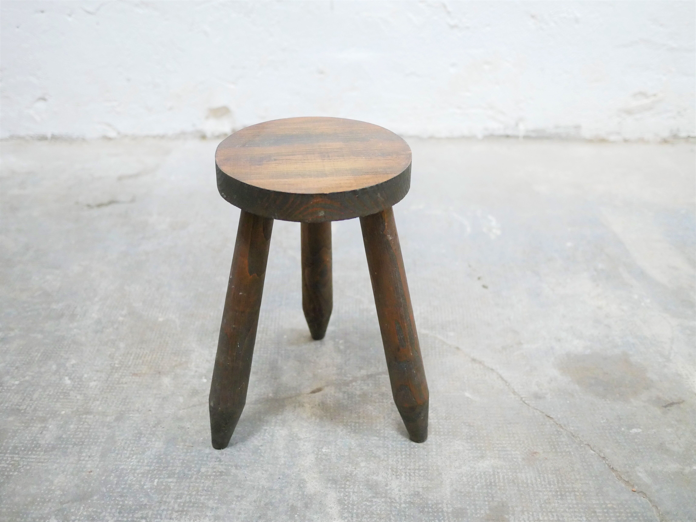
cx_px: 348
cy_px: 261
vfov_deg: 36.0
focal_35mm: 40
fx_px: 805
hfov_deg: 46.8
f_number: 1.7
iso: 3200
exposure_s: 1/60
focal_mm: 20
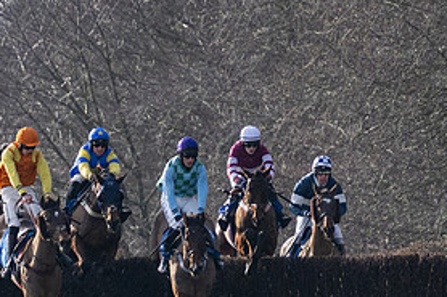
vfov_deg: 1.3
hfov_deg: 1.9
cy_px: 297
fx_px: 13513
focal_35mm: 1089
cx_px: 323
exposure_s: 1/3200
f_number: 4
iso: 400
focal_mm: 200
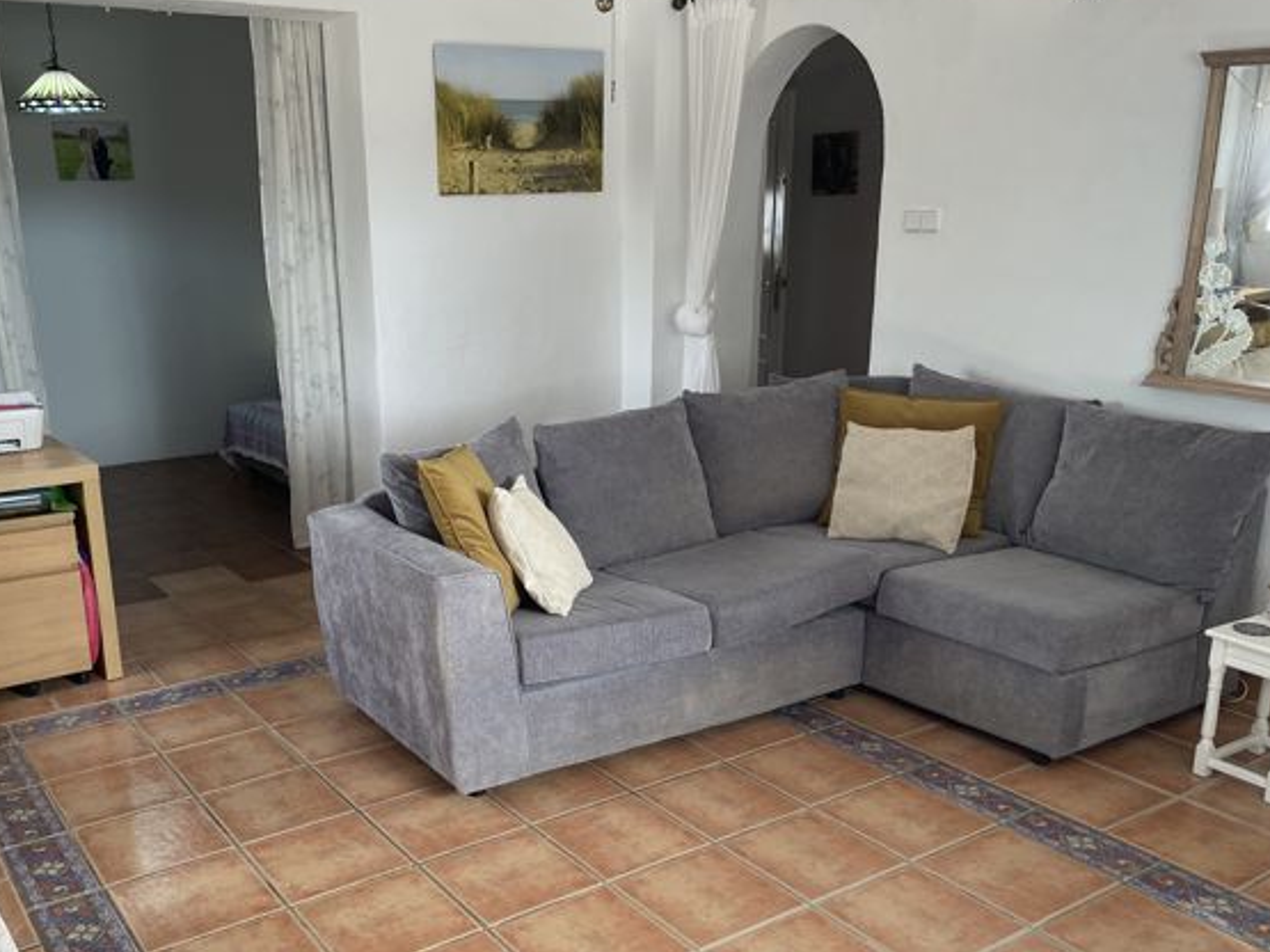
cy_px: 570
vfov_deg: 42.7
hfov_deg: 54.9
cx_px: 502
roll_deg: +1.9
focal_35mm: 33
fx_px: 1210
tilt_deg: -17.0
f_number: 1.6
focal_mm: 4.2
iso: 64
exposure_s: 1/100
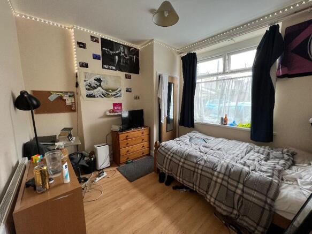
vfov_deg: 89.9
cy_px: 117
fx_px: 117
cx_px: 156
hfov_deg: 106.2
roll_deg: +0.4
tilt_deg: -8.5
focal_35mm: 13
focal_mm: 1.57
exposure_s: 1/100
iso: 250
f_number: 1.8
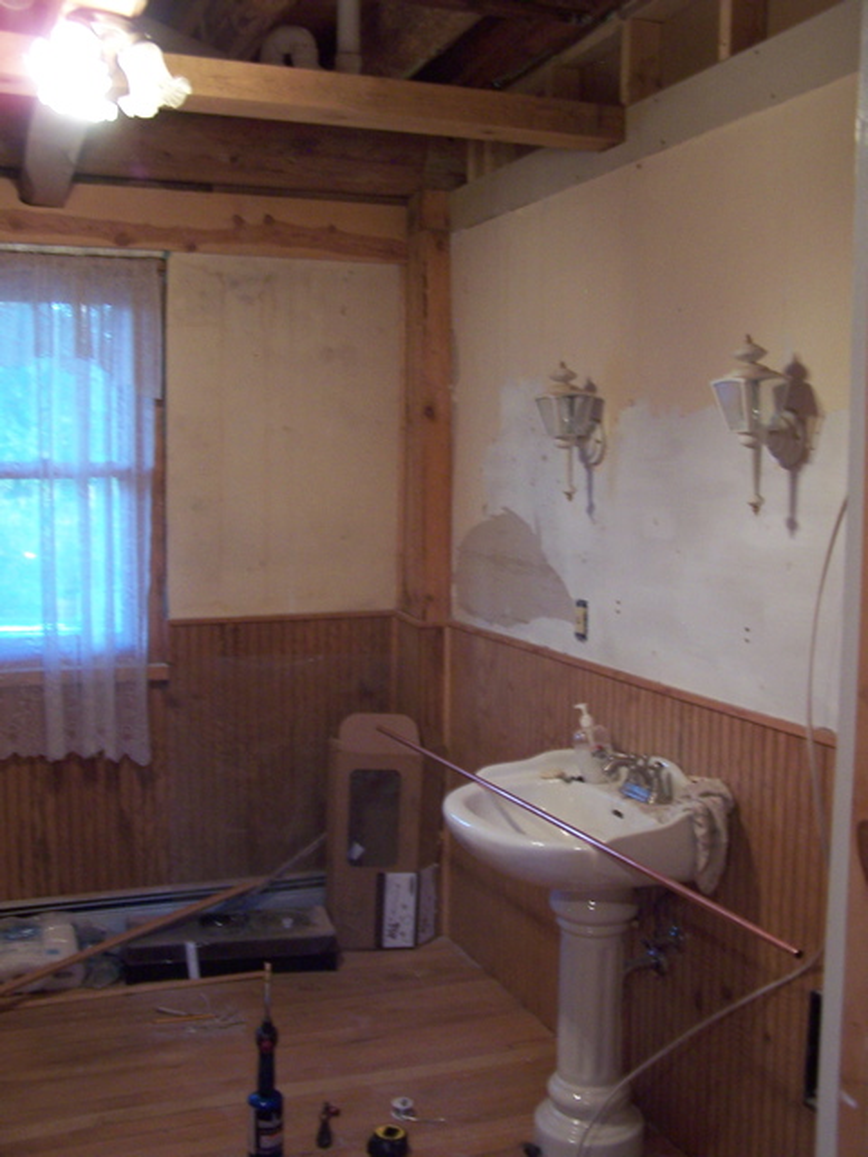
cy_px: 578
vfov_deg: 49.0
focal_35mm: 38
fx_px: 1270
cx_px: 434
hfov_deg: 37.7
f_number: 2.8
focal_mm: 6.3
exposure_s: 1/8
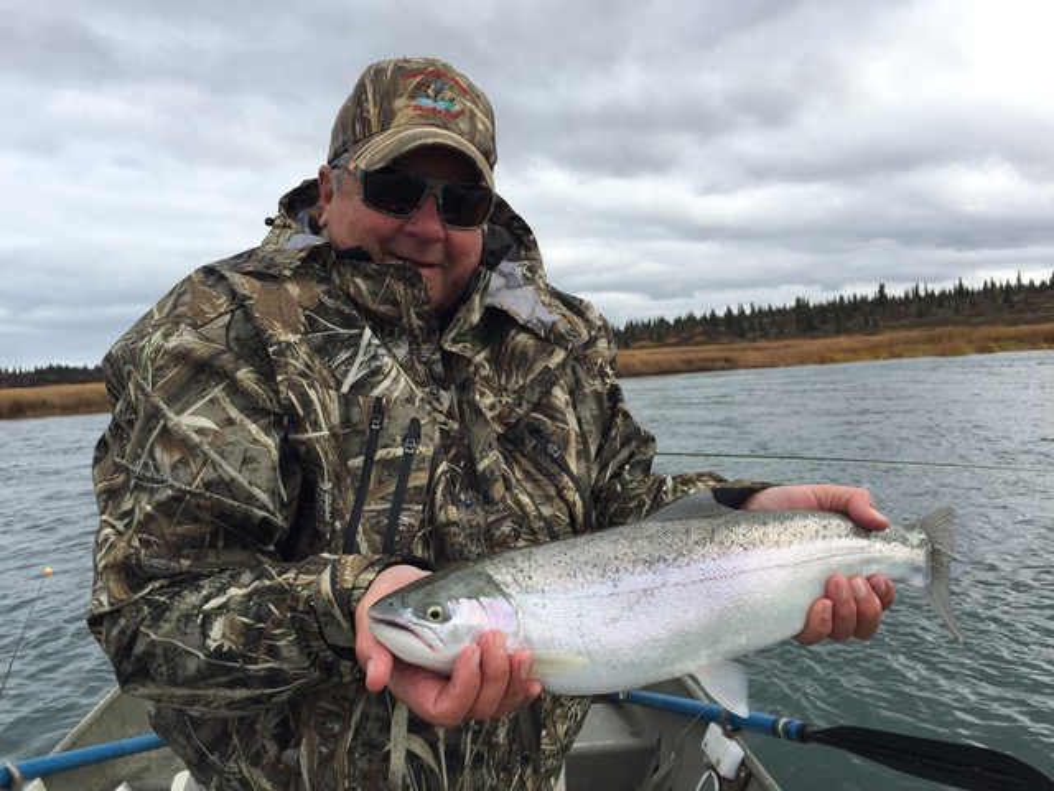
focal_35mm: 29
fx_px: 883
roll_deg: +2.7
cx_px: 527
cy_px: 396
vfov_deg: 48.2
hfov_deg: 61.7
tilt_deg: -2.1
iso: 32
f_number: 2.2
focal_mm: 4.15
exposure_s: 1/648
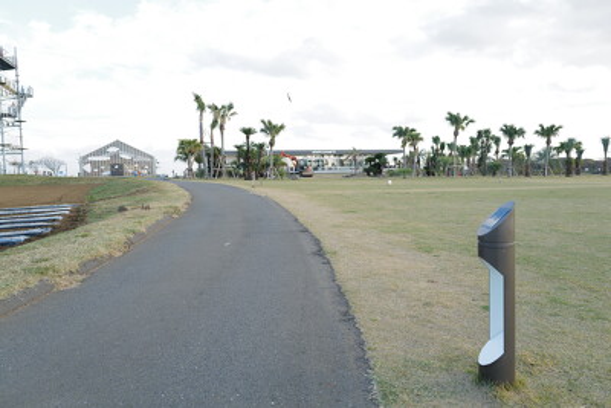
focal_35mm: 28
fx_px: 475
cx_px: 306
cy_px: 204
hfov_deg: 65.5
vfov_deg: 46.4
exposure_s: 1/160
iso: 100
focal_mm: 28
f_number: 3.5
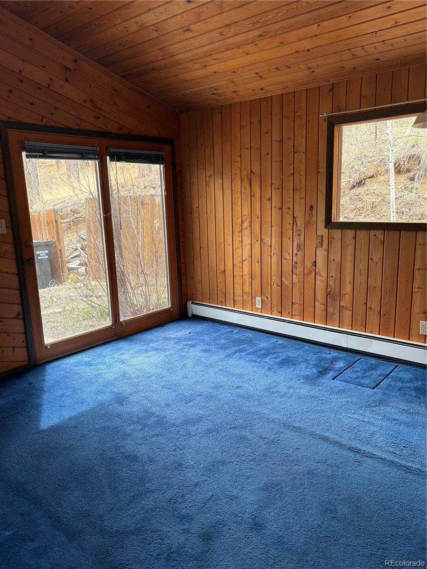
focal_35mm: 26
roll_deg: +1.7
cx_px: 214
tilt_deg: -9.8
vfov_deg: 67.3
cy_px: 284
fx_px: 428
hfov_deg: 53.1
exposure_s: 1/121
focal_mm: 5.96
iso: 80
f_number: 1.6
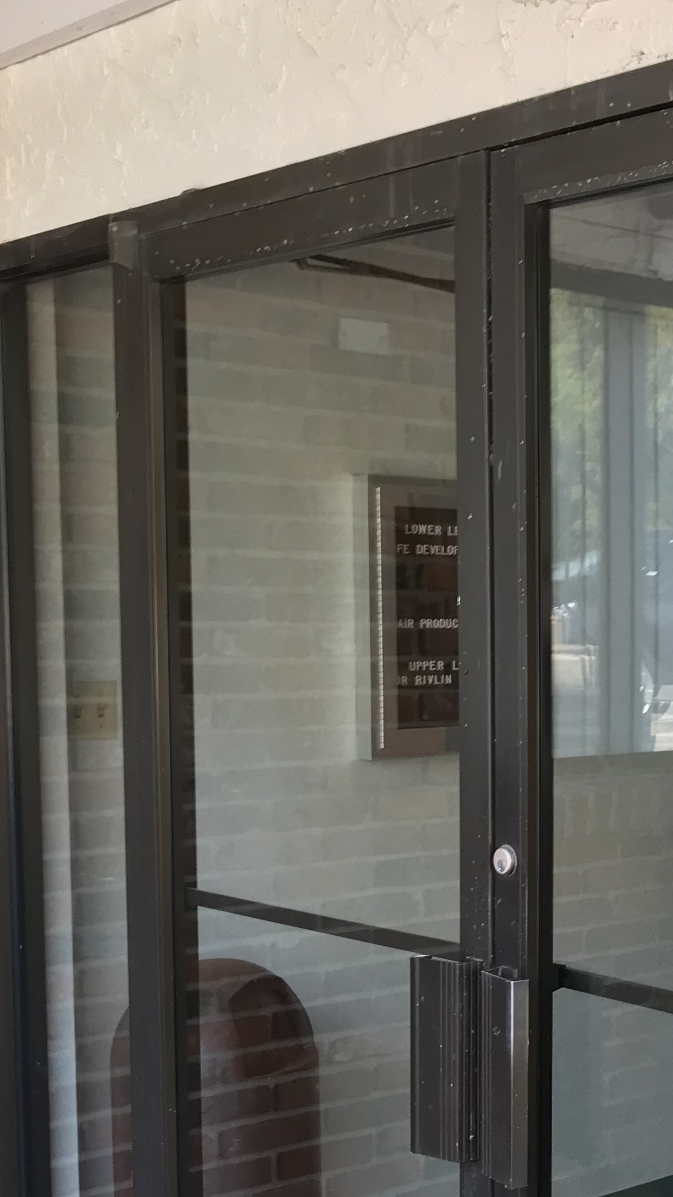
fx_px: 1840
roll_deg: -0.9
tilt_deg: -6.2
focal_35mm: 58
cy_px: 768
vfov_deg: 35.8
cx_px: 870
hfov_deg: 19.2
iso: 25
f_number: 1.8
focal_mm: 3.99
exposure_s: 1/60
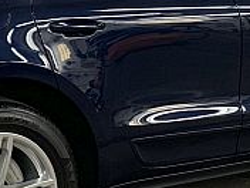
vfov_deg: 12.5
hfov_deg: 16.7
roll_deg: -1.4
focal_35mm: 118
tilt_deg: -7.8
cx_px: 108
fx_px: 852
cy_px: 38
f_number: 1.8
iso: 200
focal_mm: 4.25
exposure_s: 1/60
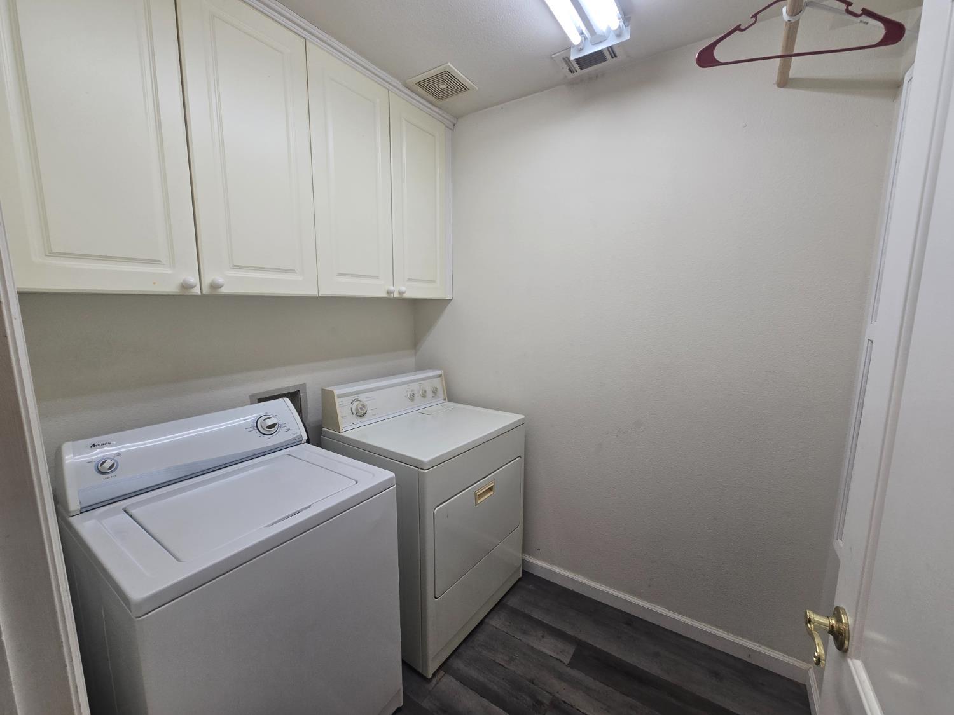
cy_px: 358
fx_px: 358
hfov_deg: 106.2
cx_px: 477
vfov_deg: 89.9
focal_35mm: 13
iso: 50
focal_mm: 2.2
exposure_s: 1/79.9
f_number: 2.2
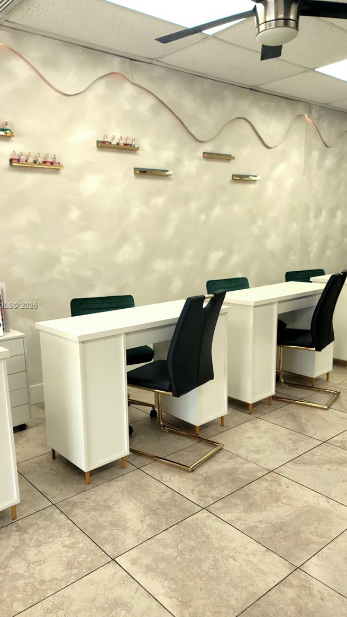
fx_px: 458
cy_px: 306
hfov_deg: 41.5
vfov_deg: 67.9
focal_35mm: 28
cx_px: 177
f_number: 1.8
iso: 25
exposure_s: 1/60.2
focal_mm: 7
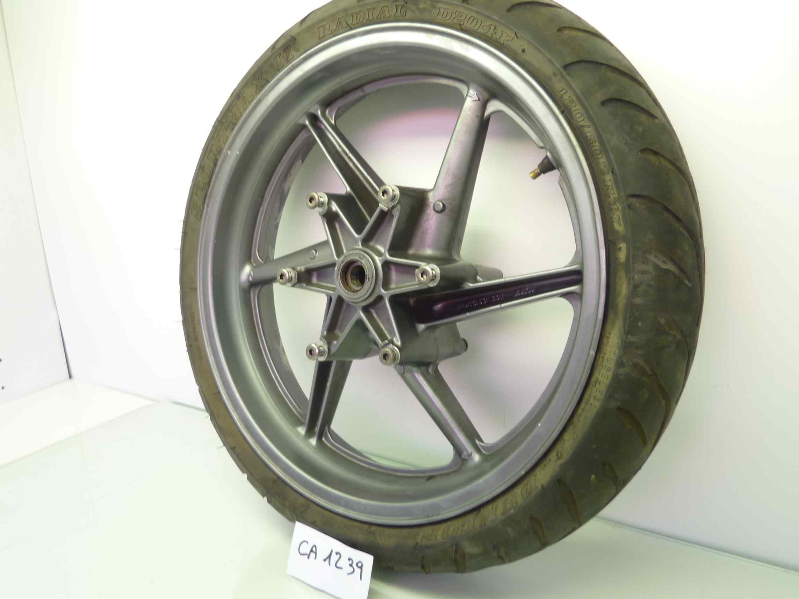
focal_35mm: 28
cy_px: 303
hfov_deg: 63.4
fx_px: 646
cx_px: 402
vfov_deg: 49.7
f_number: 3.3
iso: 80
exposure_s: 1/15
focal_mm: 4.1
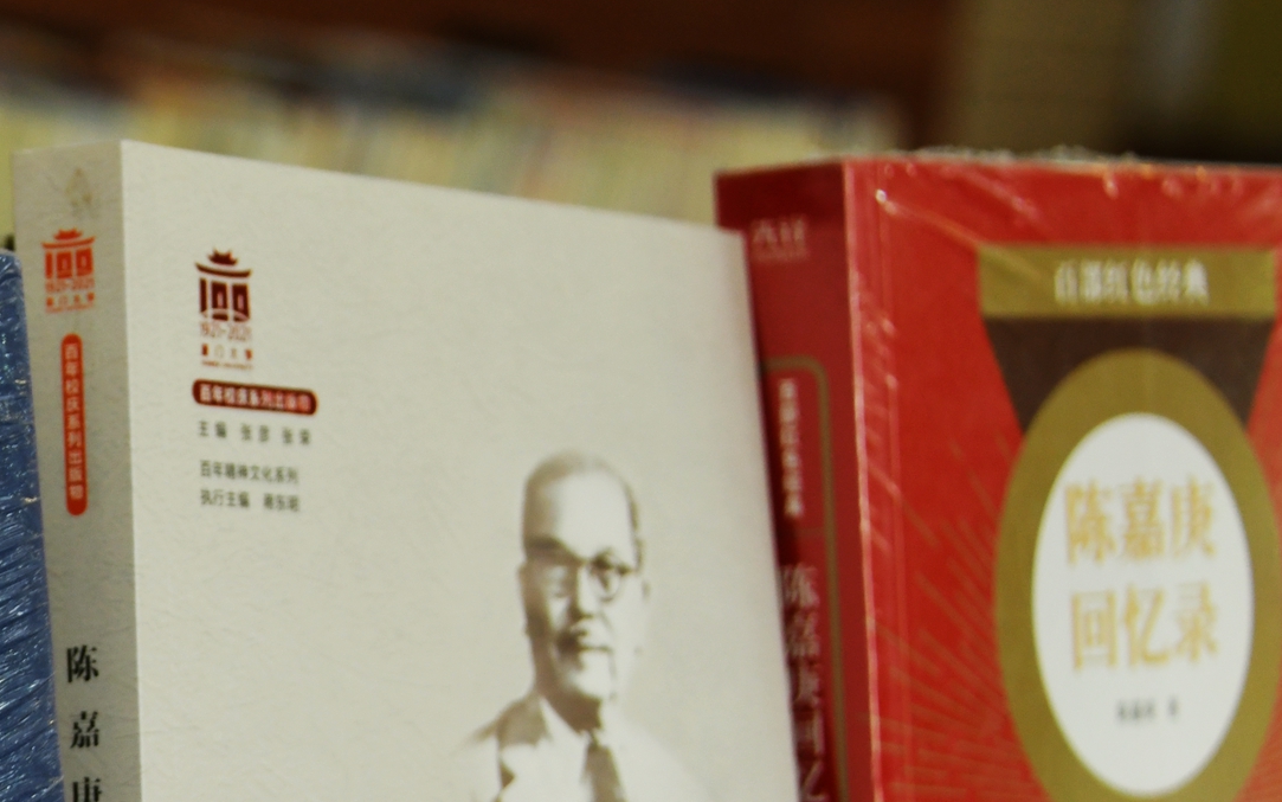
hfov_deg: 11.8
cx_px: -182
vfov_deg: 7.5
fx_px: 6115
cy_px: 733
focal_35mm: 175
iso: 640
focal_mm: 62
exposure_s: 1/60
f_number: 4.8
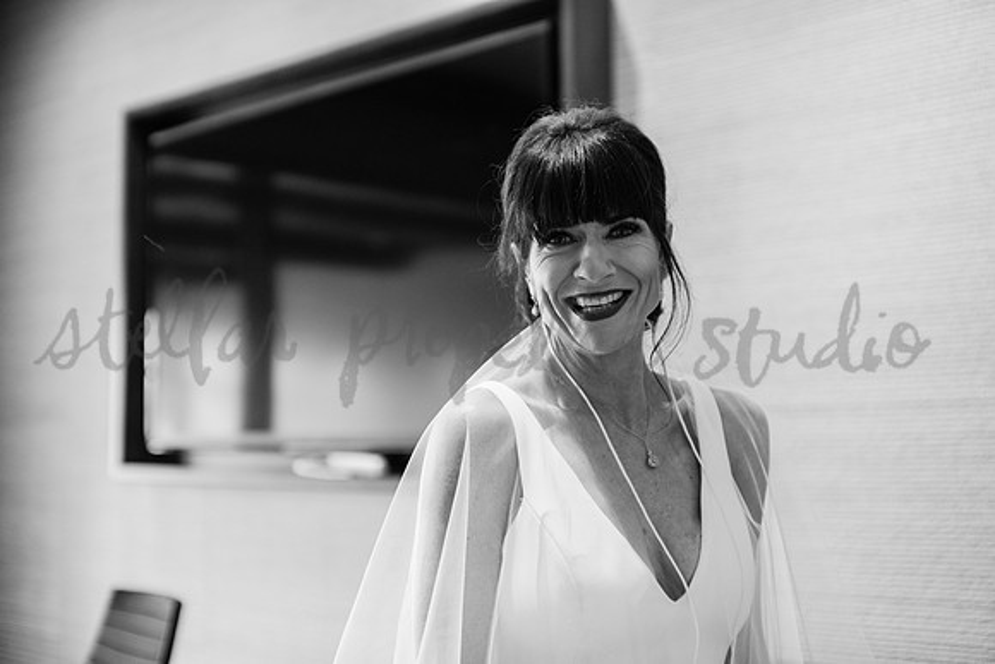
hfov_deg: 39.6
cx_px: 498
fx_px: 1382
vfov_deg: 27.0
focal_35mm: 50
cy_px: 332
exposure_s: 1/100
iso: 1000
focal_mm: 50
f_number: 2.2
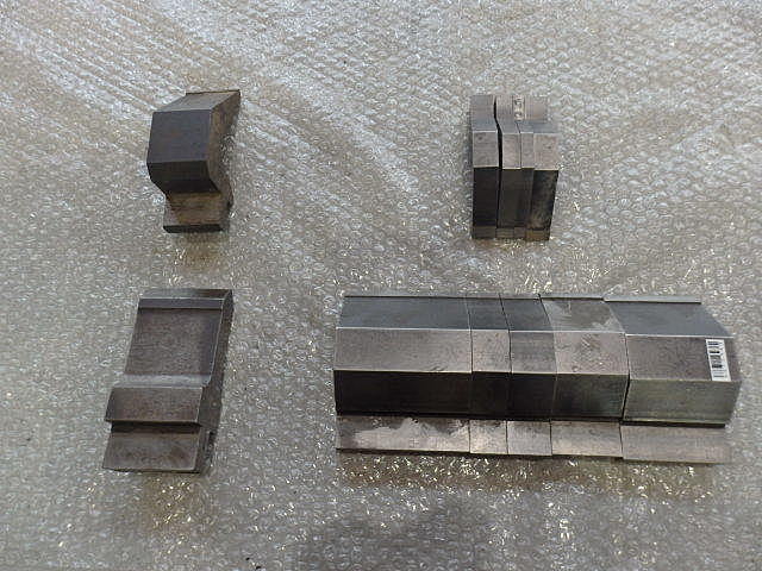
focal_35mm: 25
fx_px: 550
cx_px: 381
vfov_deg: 54.9
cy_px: 286
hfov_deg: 69.4
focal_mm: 4.5
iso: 160
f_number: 3
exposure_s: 1/30
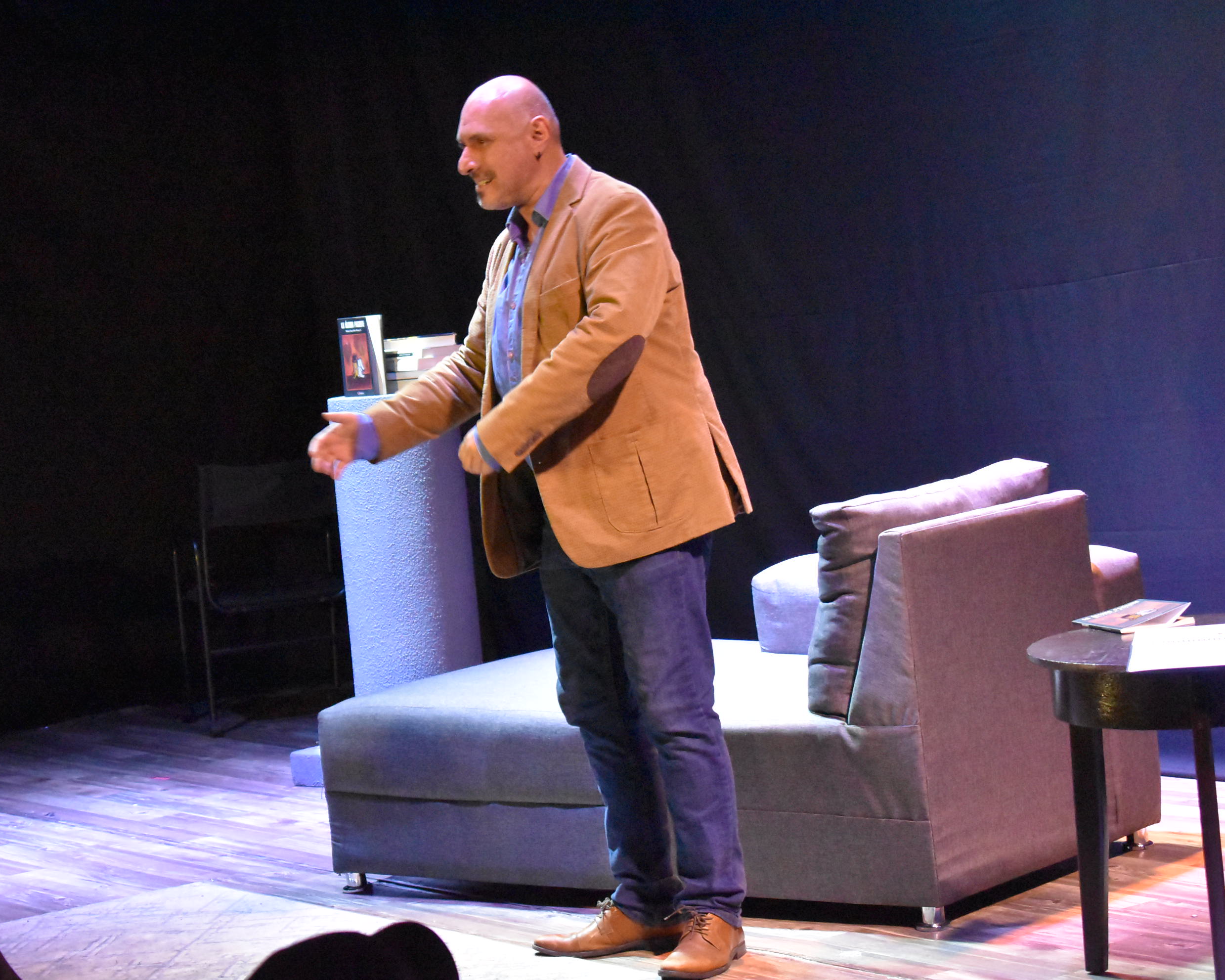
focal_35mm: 94
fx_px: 3392
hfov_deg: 20.5
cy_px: 487
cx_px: 546
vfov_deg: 16.4
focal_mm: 55
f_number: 5.6
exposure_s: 1/80
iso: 12800
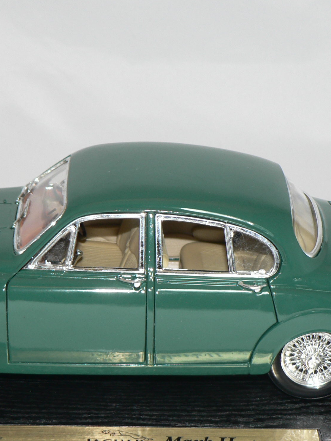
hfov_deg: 11.9
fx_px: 1580
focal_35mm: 124
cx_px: 125
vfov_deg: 15.9
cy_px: 265
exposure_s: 1/60
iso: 80
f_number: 3.2
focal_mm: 12
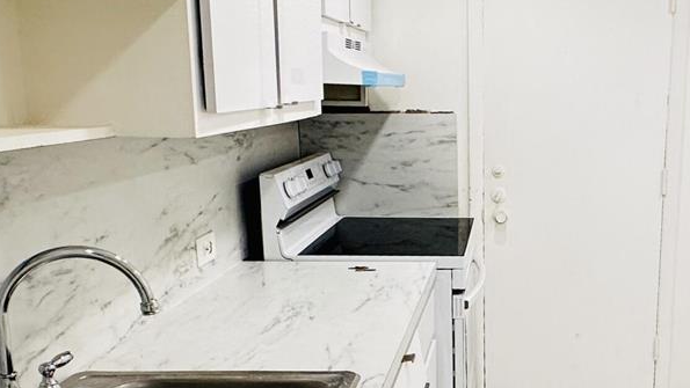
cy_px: 269
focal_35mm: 41
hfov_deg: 47.2
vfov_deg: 28.8
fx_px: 750
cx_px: 532
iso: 200
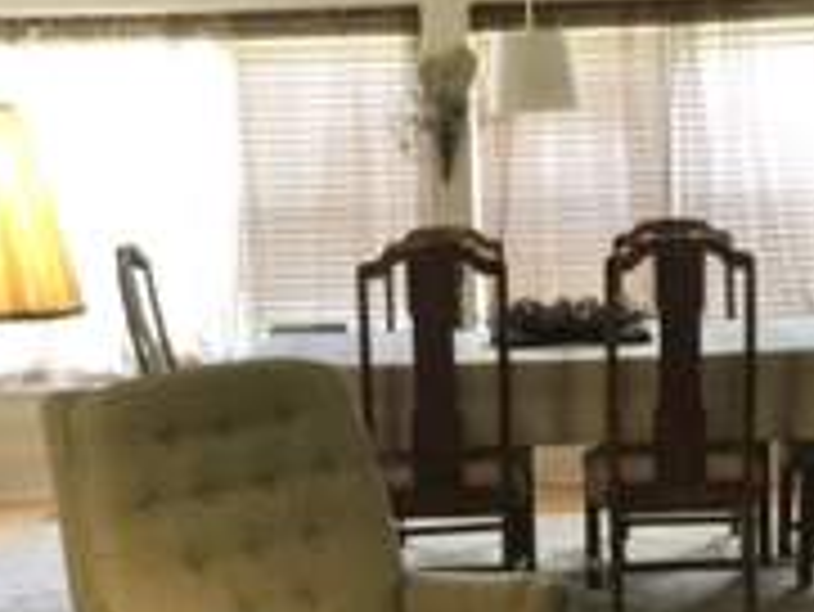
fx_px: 1930
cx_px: 490
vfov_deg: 17.9
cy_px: 461
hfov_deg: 23.8
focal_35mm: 82
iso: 80
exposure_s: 1/30
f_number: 2.4
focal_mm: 3.3
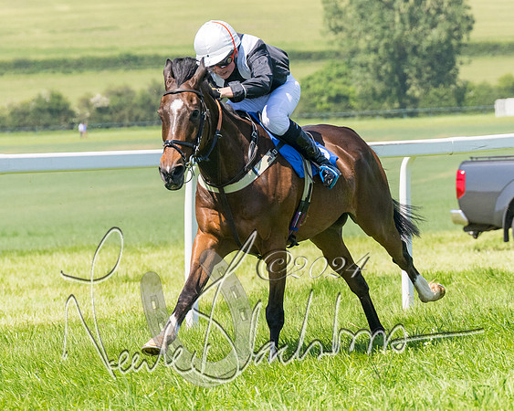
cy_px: 189
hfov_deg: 6.7
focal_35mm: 290
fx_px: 4415
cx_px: 249
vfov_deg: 5.3
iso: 400
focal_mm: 125
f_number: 5
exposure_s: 1/3200
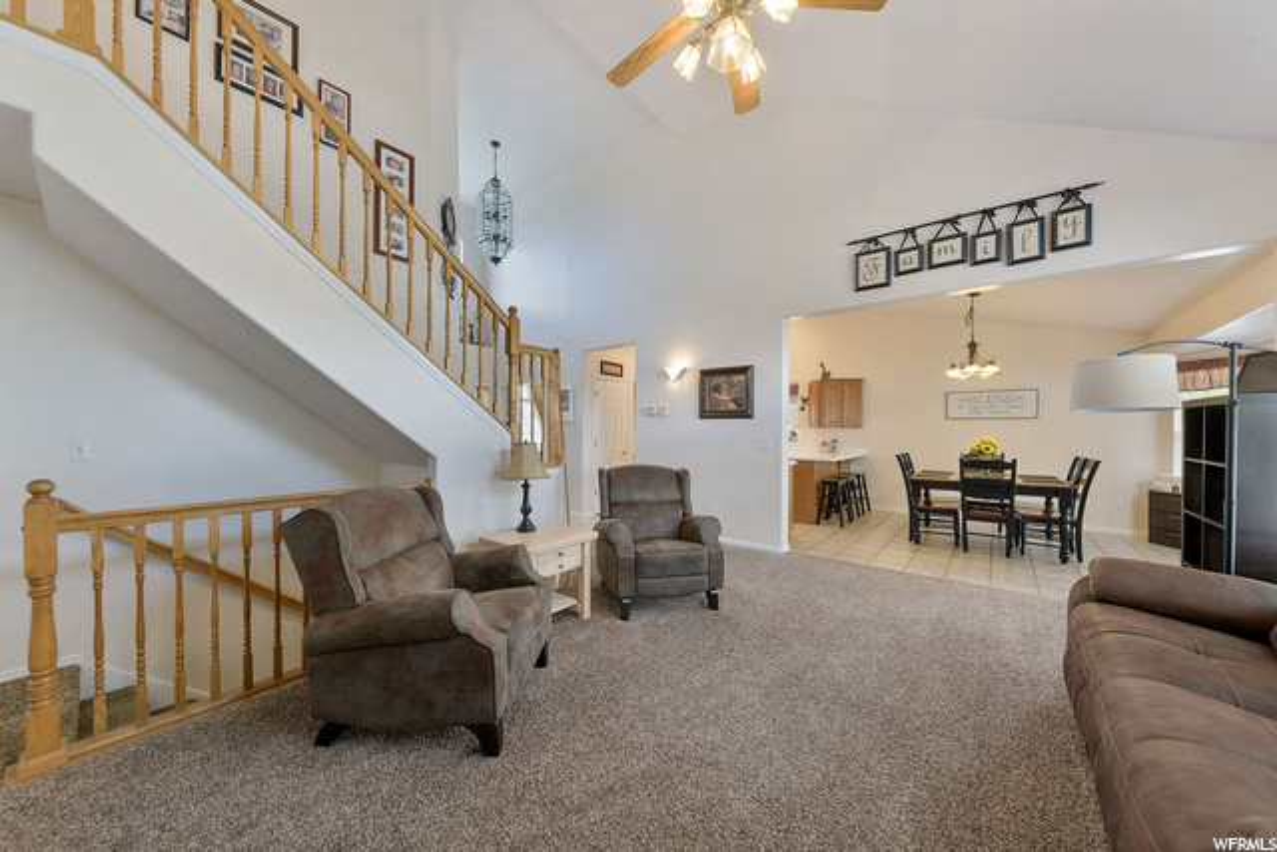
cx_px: 638
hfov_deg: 112.6
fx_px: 426
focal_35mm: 12
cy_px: 426
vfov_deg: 90.0
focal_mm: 12
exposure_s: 1/2
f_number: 8
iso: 100
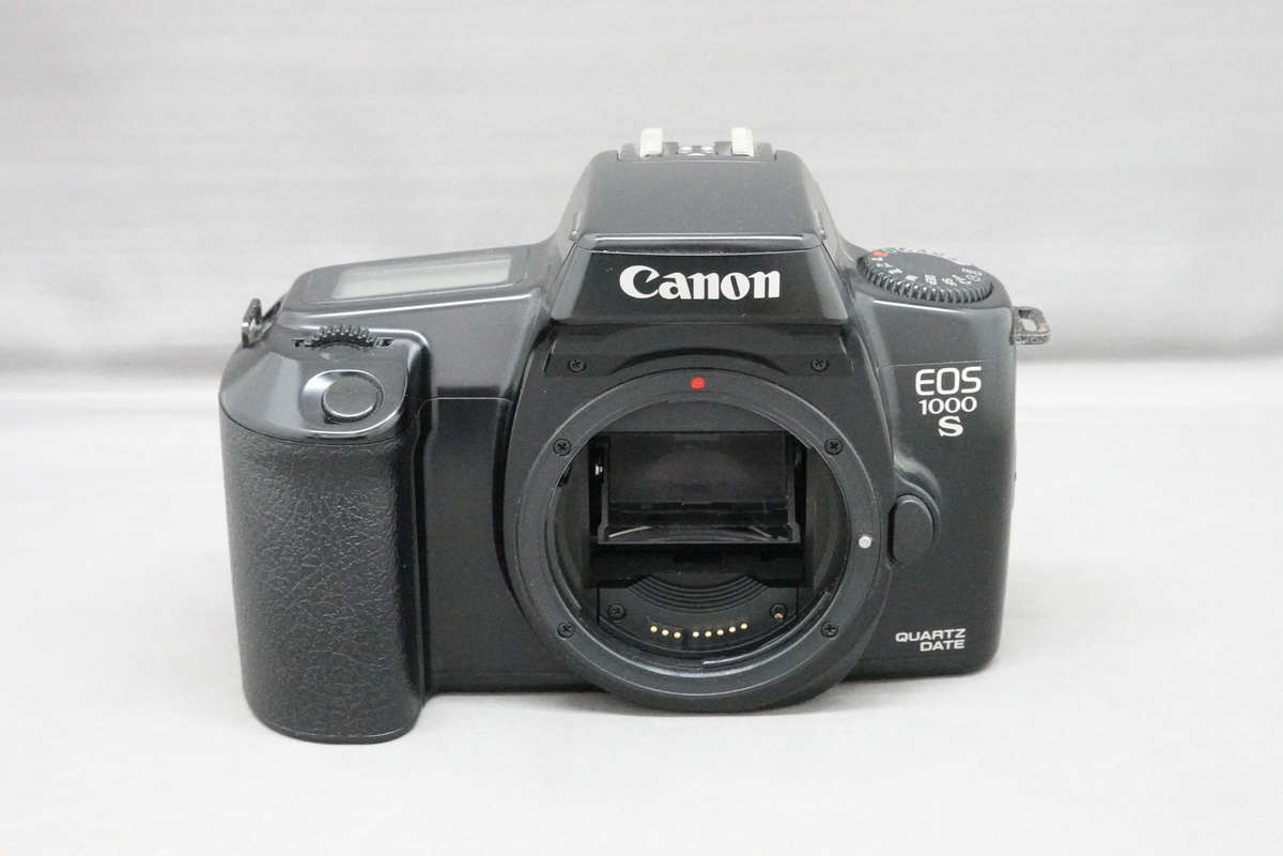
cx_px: 642
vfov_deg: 20.6
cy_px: 428
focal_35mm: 66
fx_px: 2352
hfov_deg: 30.5
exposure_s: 1/40
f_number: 8
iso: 6400
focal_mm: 24.35
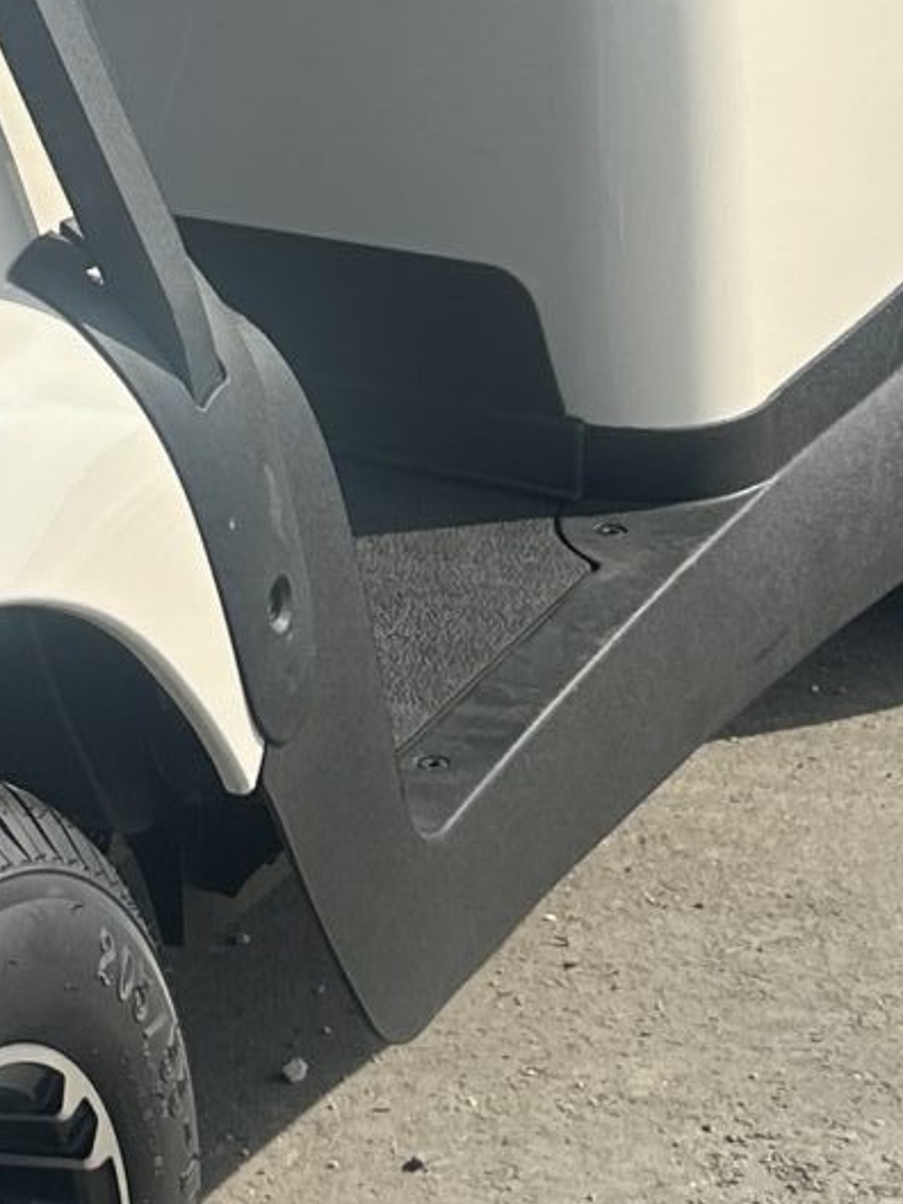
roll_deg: +1.9
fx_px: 4382
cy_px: -178
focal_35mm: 126
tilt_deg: -12.6
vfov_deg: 15.2
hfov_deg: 11.4
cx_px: -337
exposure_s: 1/3460
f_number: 1.5
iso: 50
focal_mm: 5.7
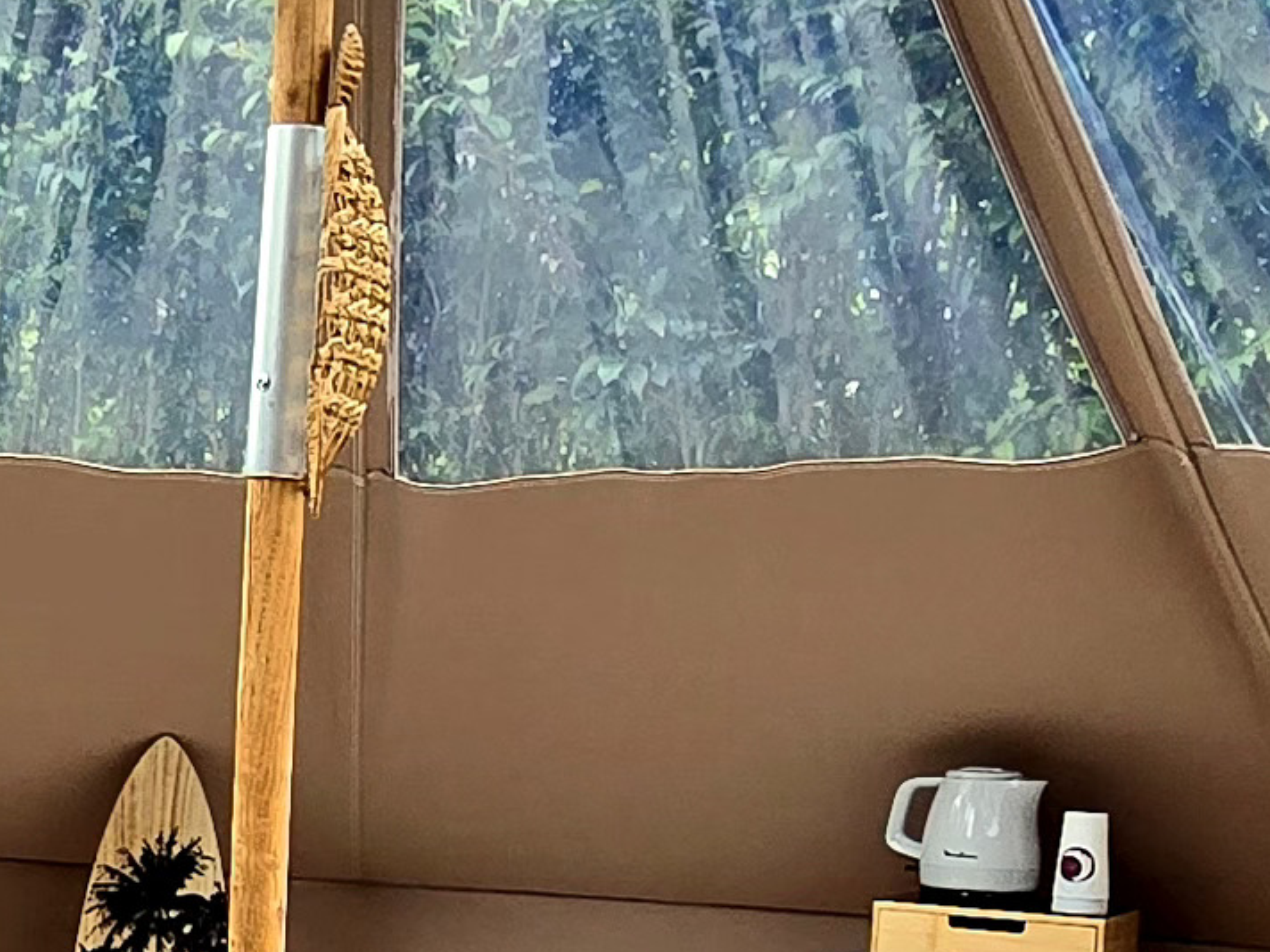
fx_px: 2678
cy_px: 813
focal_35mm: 73
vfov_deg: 19.9
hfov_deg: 25.5
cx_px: 21
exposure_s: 1/294
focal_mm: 2.2
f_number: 2.2
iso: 50
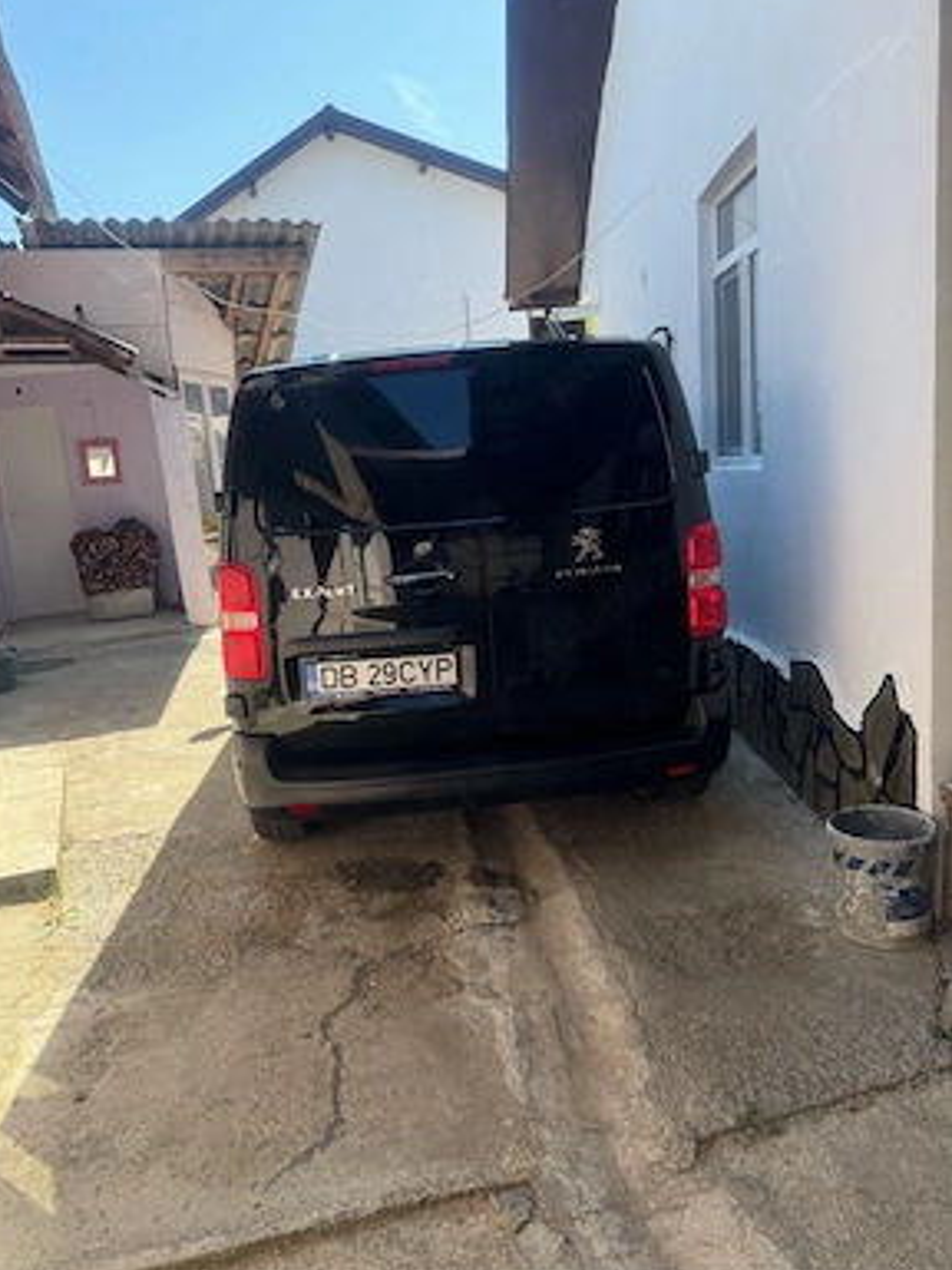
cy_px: 618
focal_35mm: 25
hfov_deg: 54.9
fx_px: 917
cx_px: 459
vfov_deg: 69.4
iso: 80
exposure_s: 1/1151
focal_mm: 6.76
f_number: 1.78
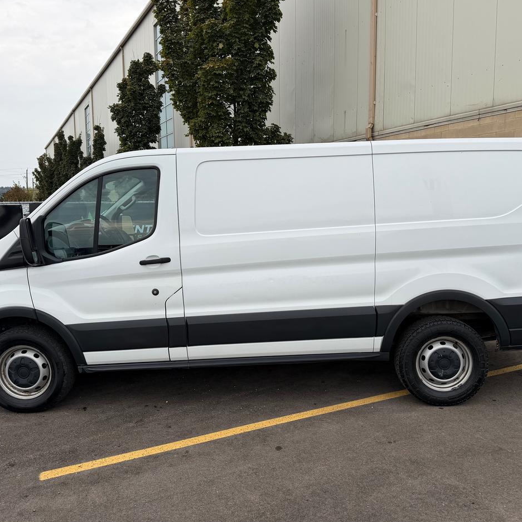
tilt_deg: -6.1
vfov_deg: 55.6
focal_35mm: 29
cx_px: 276
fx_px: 495
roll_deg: +0.9
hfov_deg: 55.6
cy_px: 262
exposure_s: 1/1192
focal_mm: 6.76
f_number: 1.78
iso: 80
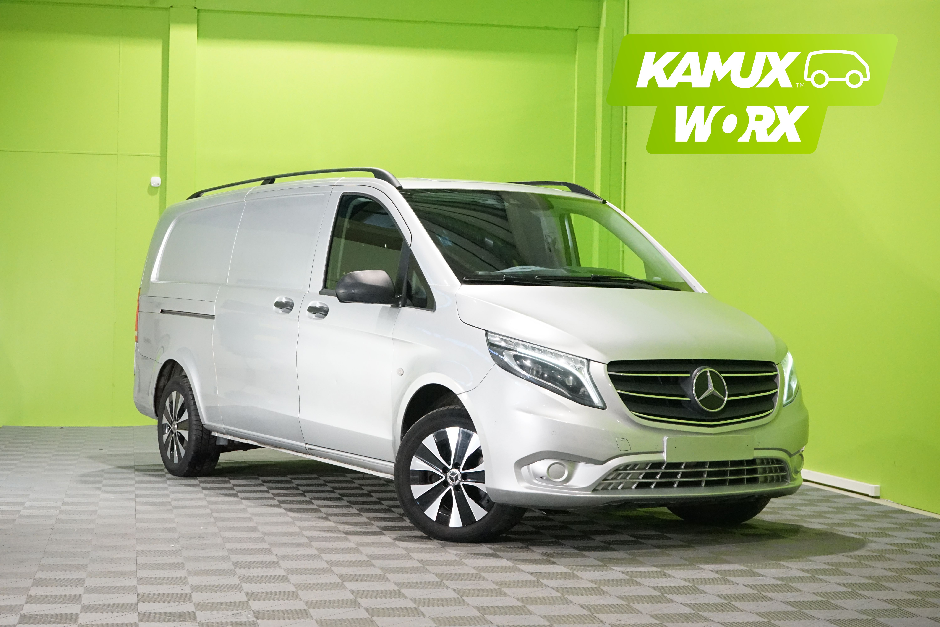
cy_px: 314
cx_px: 470
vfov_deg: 22.3
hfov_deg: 32.9
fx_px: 1593
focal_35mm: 61
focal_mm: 61
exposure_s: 1/125
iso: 6400
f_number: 8
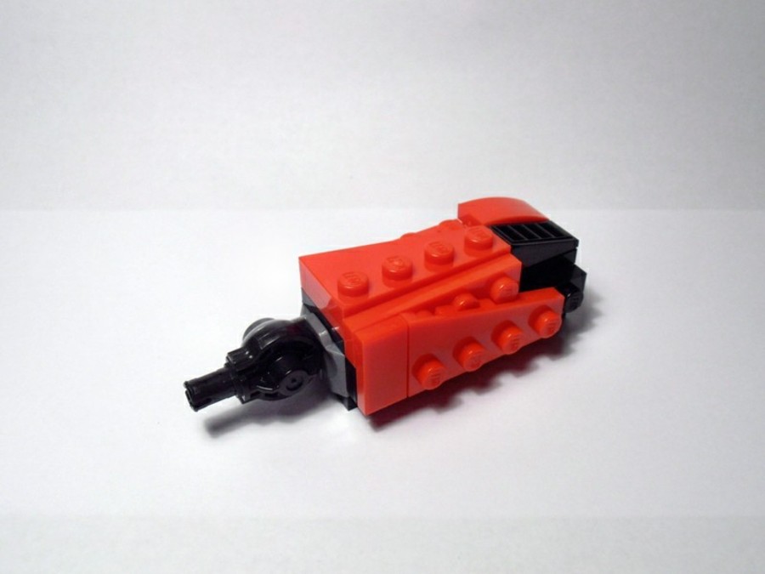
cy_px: 287
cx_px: 382
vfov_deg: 38.7
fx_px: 818
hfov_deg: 50.1
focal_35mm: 37
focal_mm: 6.61
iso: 80
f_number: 3.9
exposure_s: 1/80
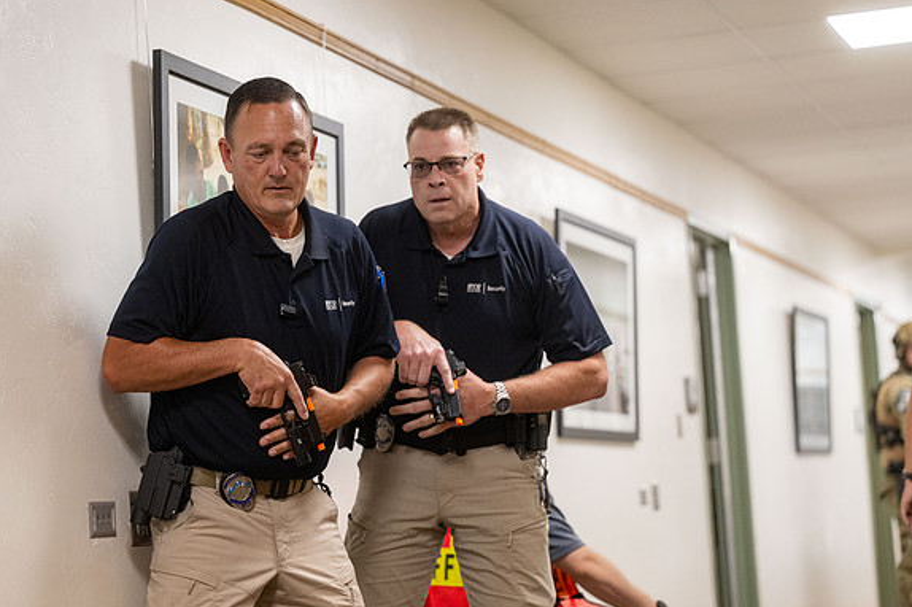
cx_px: 458
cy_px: 304
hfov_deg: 23.1
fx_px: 2228
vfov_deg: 15.5
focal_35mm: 88
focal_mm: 87
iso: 2000
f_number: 2.8
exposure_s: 1/500
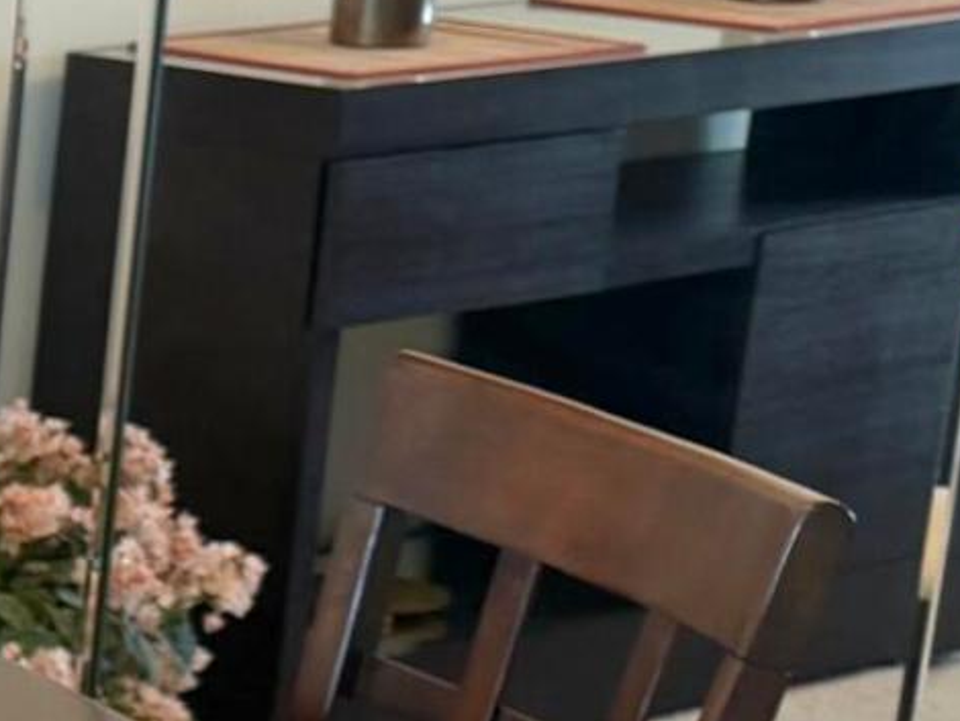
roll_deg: +0.6
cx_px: -1366
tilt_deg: -17.5
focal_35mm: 147
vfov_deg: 10.0
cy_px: 805
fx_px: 4079
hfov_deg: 11.2
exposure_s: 1/60
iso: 125
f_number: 1.78
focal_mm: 6.76
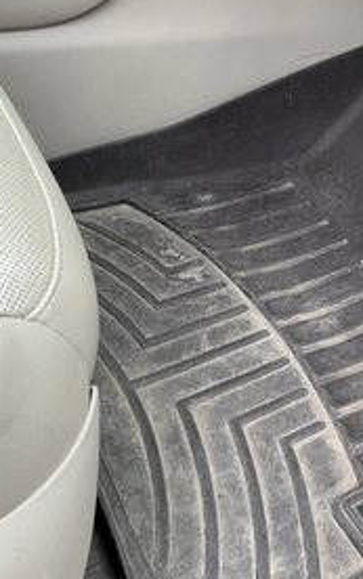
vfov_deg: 46.2
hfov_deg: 29.7
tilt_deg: -46.2
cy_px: 290
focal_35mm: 43
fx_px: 679
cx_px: 248
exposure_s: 1/153
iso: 25
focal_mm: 3
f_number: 1.8
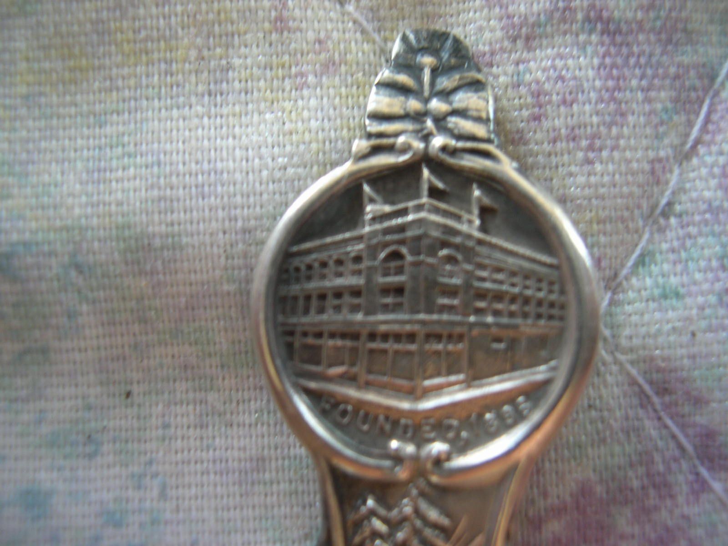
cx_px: 364
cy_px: 273
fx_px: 799
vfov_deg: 37.7
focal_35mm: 38
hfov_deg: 49.0
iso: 100
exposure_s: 1/30.1
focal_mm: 8
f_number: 2.8
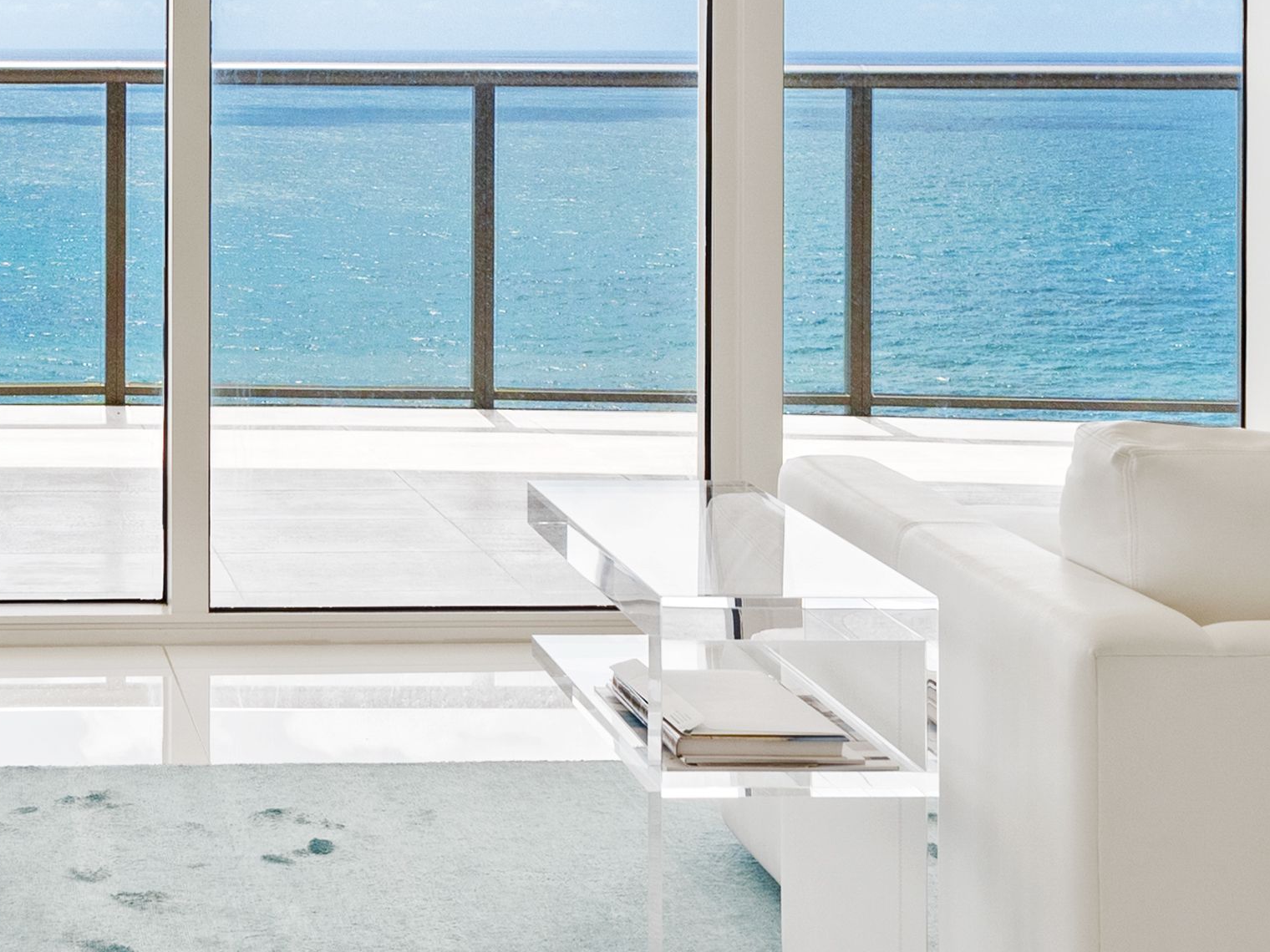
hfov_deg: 27.4
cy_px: 27
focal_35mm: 67
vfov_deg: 21.3
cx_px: 14
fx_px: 2455
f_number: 5.6
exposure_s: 1/125
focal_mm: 17.5
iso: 200
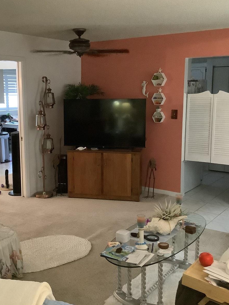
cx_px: 88
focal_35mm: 42
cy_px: 152
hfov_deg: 34.2
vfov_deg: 44.8
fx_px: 370
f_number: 2.4
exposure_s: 1/30
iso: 640
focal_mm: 3.3
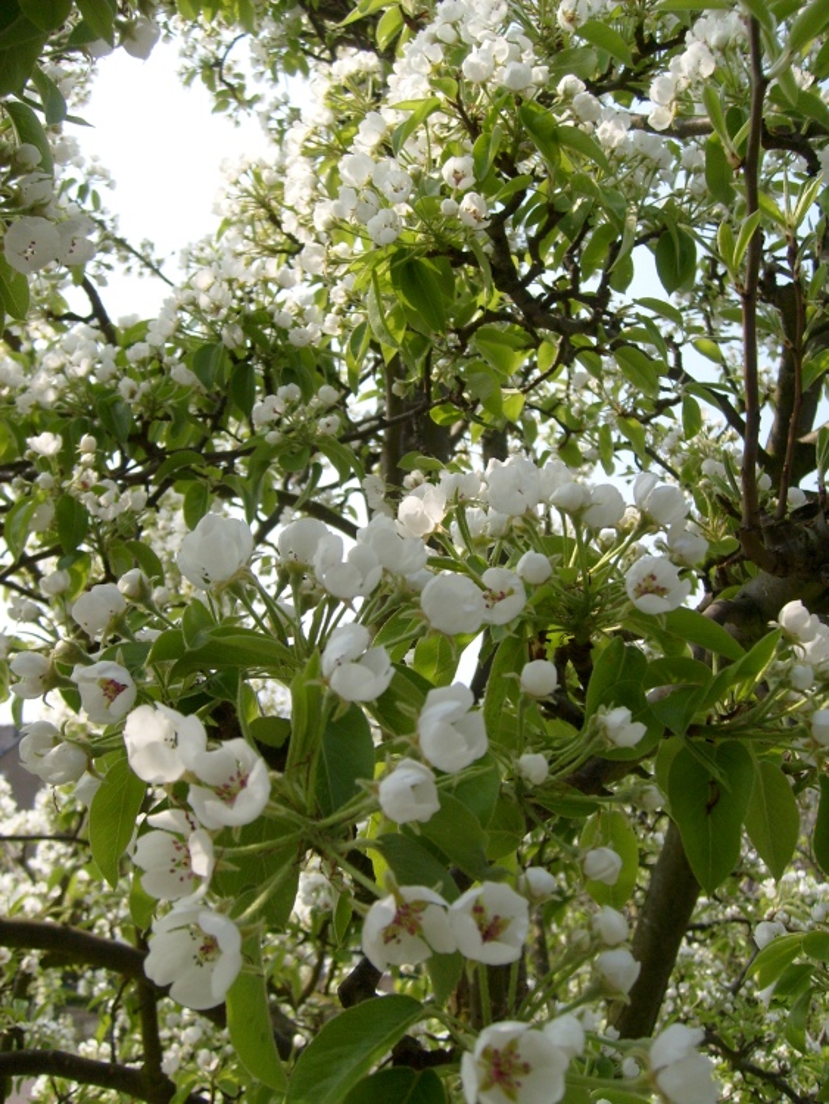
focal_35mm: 35
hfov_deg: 40.7
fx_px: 1117
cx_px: 414
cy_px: 552
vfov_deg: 52.6
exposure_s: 1/180
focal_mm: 5.8
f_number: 7.1
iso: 80
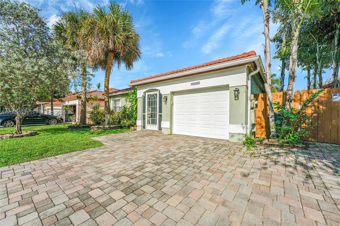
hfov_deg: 104.3
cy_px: 113
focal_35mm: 14
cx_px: 170
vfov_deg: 81.2
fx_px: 132
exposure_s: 1/500
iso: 400
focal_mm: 14
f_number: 8
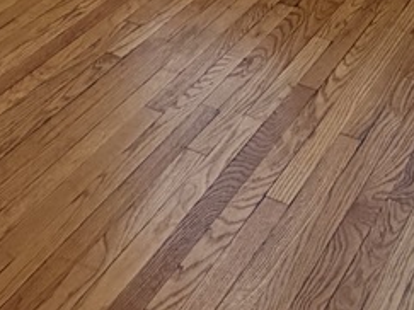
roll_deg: -0.6
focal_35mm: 83
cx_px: 43
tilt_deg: -8.0
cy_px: -307
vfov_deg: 14.7
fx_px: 992
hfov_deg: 23.0
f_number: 2.2
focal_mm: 2.22
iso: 160
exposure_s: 1/120
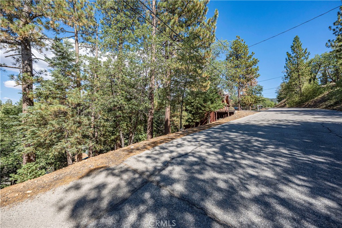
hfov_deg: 112.6
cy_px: 114
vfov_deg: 90.0
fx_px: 114
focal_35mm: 12
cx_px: 171
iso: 500
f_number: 5.6
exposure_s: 1/1250
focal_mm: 12
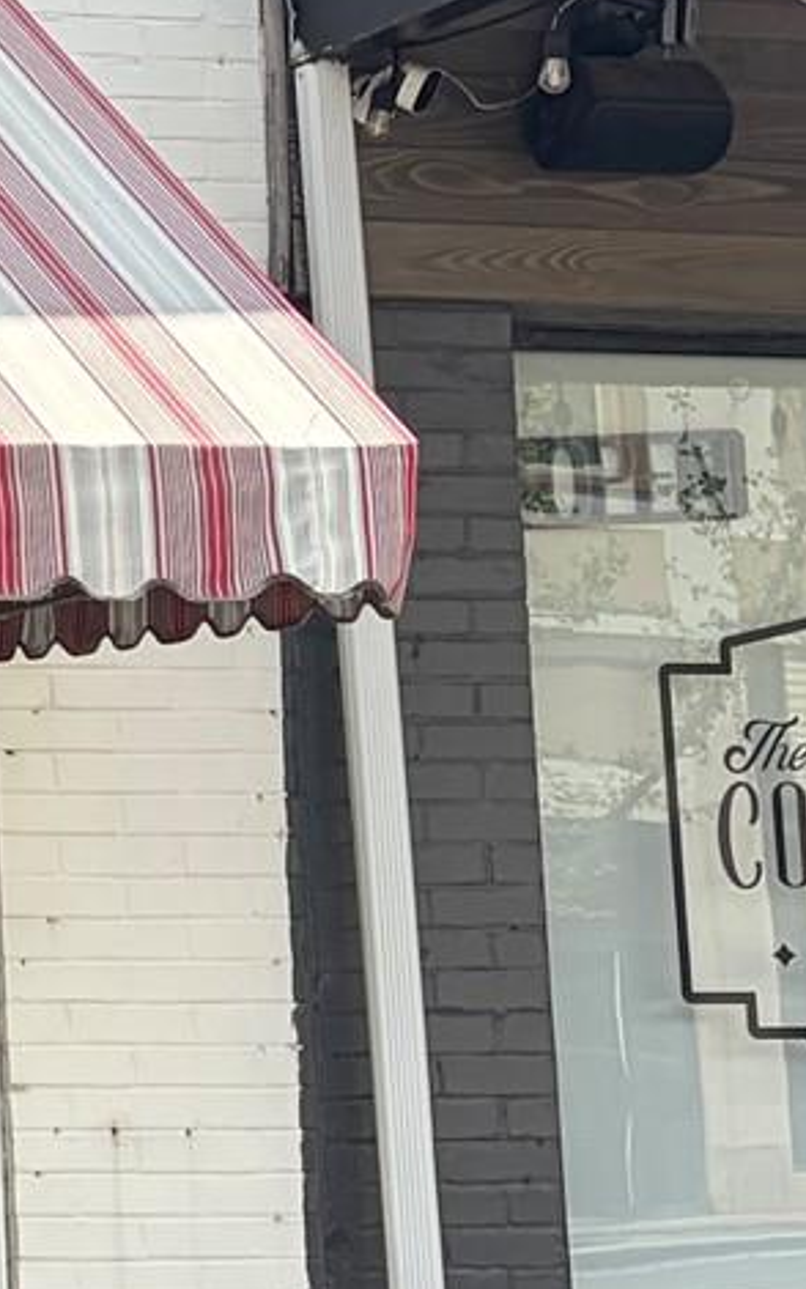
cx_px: -1204
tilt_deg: +7.7
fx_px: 4215
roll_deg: +2.0
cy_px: 535
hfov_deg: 9.6
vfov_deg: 17.4
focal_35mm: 120
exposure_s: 1/1626
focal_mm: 5.96
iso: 64
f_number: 1.6
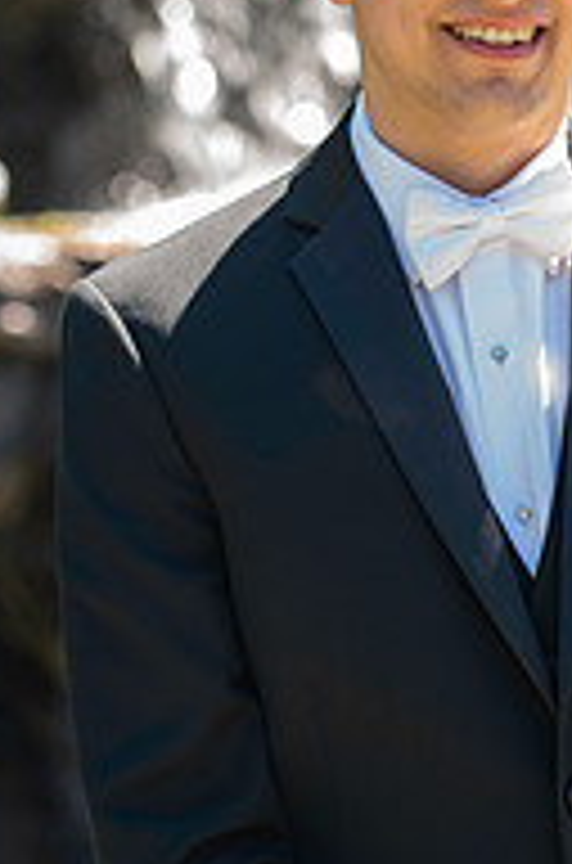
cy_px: 297
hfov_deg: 7.4
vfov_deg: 11.3
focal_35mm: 183
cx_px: 498
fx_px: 4385
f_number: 3.2
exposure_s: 1/125
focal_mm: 78
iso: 50
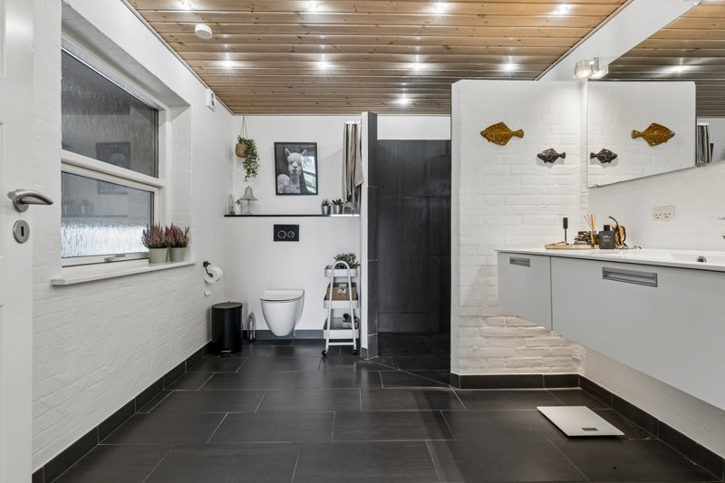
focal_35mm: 16
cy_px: 242
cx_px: 362
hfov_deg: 95.0
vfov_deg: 72.0
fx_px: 332
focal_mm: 11
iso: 200
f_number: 8
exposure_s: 1/10
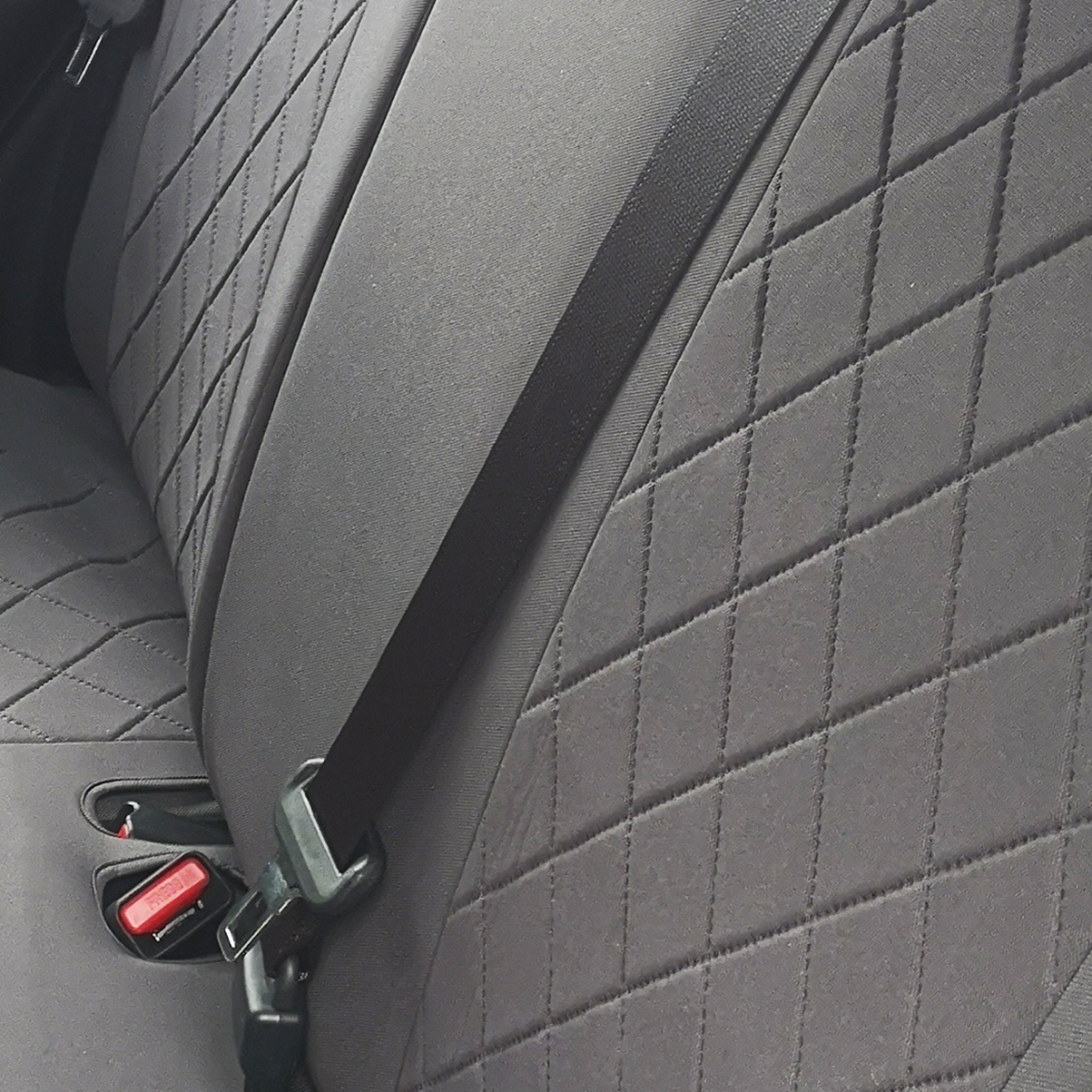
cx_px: 260
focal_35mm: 77
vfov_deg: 22.3
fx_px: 2748
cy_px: 826
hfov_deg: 22.2
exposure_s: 1/33
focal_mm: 4.2
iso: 200
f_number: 1.7
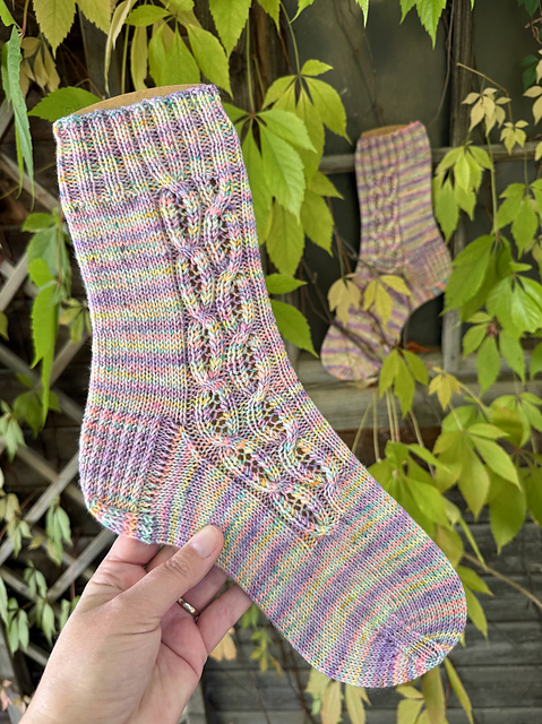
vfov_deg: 71.6
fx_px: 502
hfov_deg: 56.8
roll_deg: +4.0
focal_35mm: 24
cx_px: 271
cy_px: 362
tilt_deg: -20.3
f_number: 1.78
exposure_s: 1/139
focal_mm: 6.76
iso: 50
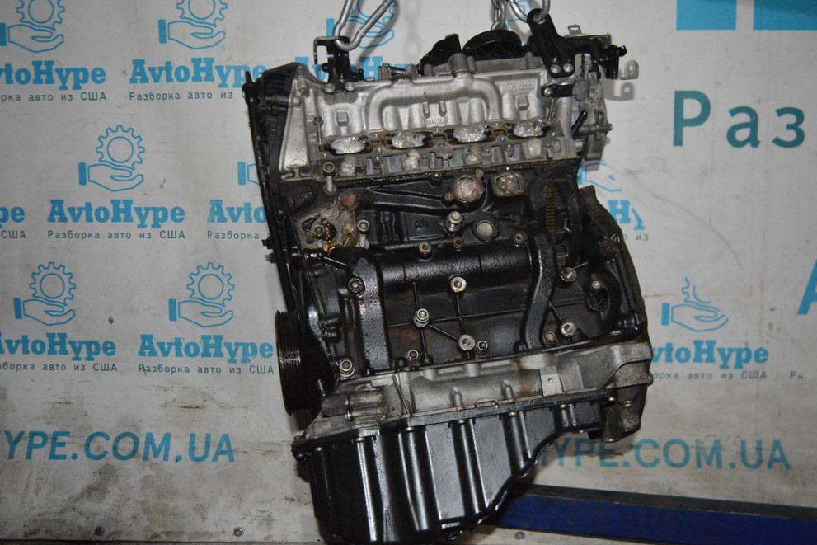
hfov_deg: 57.9
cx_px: 410
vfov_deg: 40.5
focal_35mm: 33
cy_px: 278
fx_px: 738
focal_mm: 21
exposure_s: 1/60
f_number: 3.8
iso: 3200
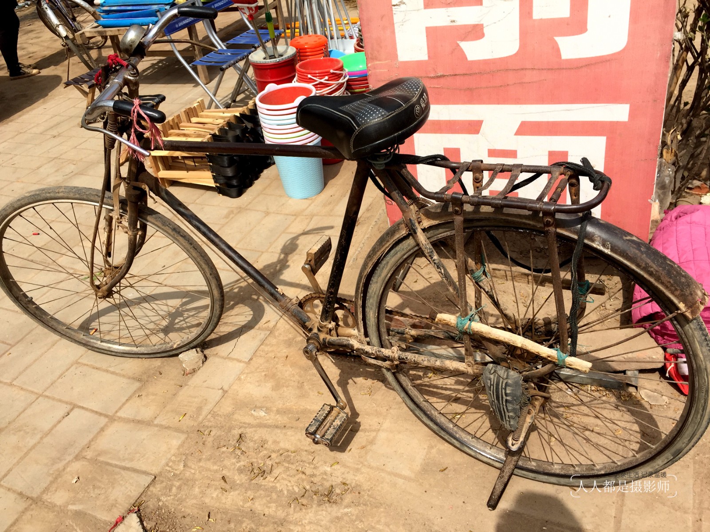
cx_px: 355
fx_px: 595
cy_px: 266
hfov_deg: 61.7
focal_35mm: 29
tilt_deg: -33.5
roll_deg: +9.2
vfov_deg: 48.2
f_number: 2.2
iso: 32
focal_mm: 4.15
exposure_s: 1/1647
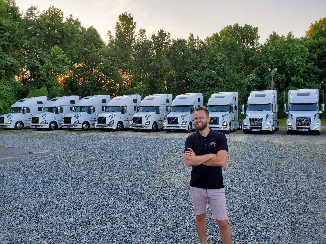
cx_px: 163
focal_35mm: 26
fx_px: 245
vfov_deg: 53.1
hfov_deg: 67.3
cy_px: 122
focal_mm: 4.3
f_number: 2.4
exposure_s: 1/279
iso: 50
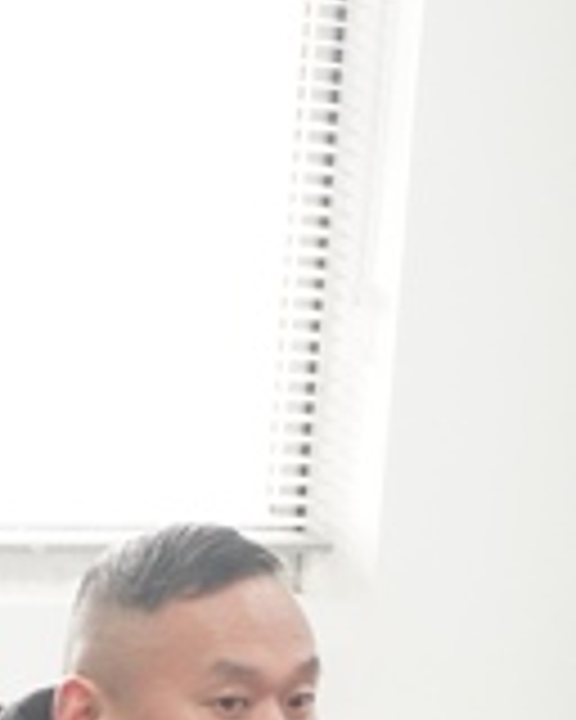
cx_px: -648
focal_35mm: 282
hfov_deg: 5.4
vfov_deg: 6.8
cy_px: 875
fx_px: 6009
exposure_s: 1/125
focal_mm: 50
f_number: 5.6
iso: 4000
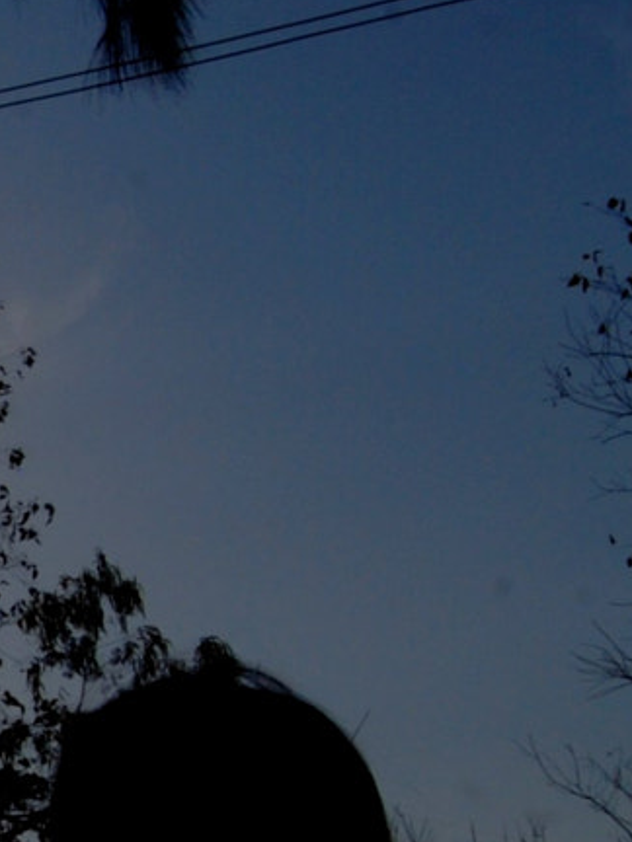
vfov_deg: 14.3
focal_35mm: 137
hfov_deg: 10.3
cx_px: -472
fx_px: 3335
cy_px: 654
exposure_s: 1/500
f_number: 20
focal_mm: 20
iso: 100
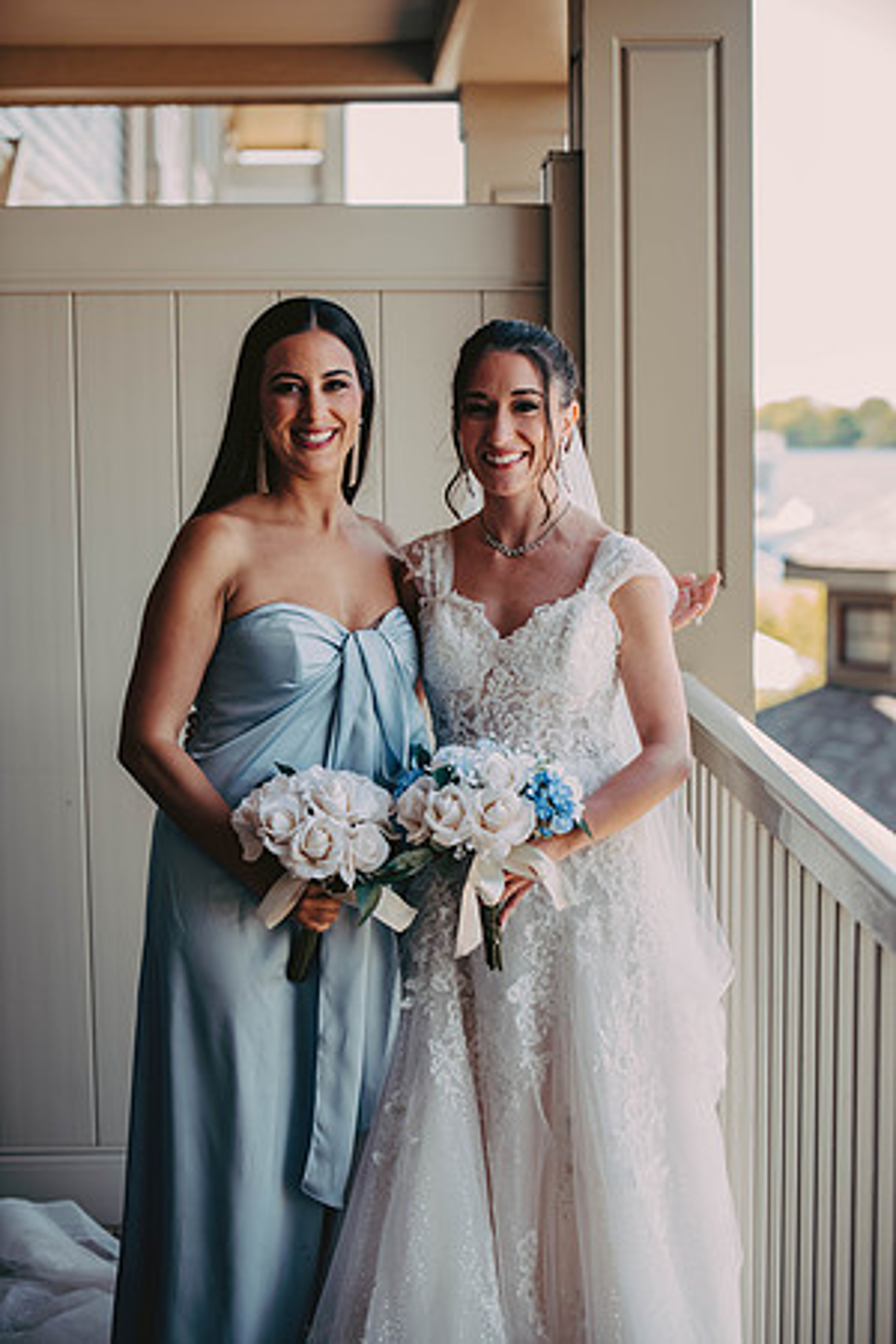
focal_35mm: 70
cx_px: 448
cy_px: 672
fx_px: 2613
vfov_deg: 28.8
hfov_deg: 19.5
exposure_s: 1/320
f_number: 2.8
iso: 320
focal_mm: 70
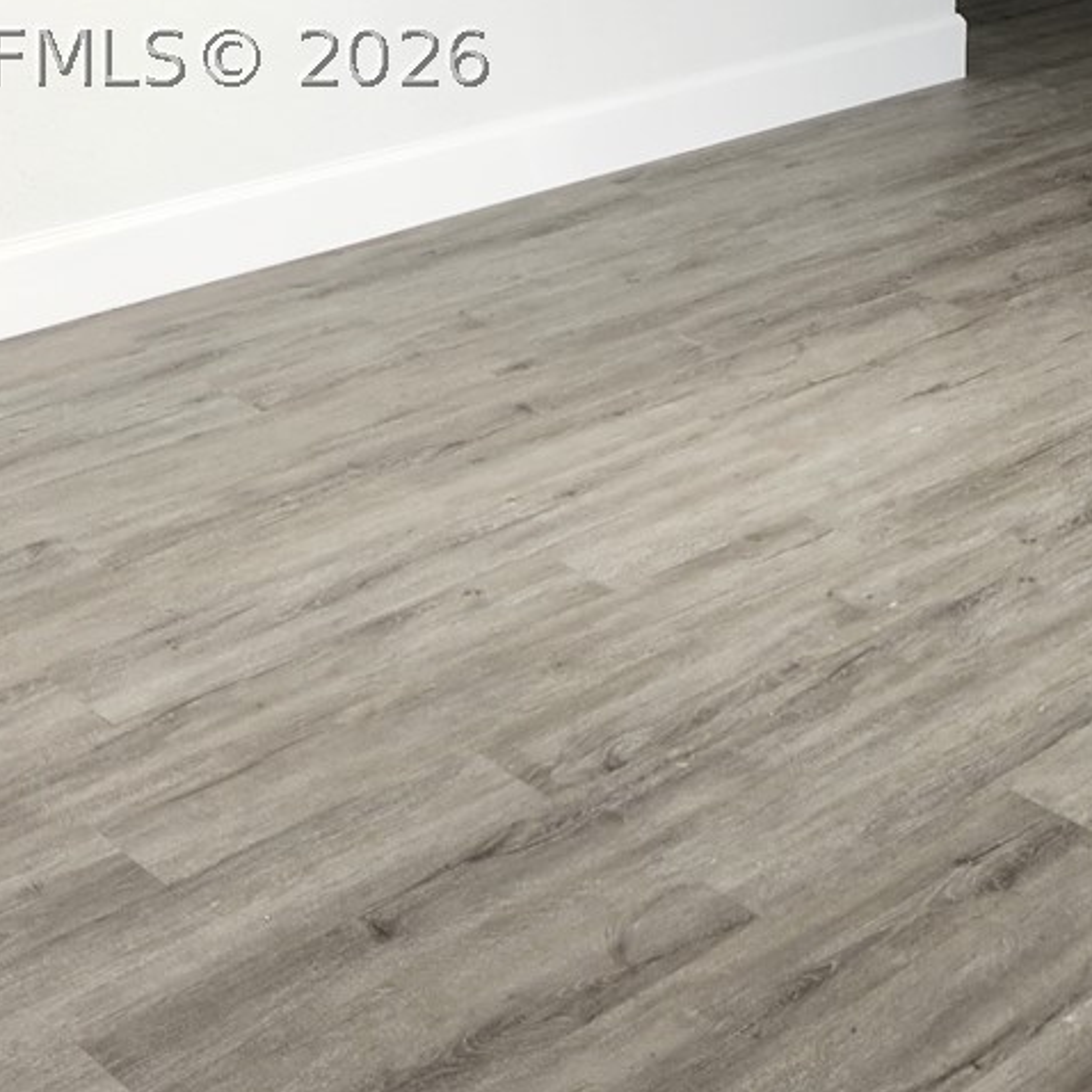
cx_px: 1188
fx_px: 2427
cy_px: 55
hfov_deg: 23.8
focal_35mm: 68
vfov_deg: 24.4
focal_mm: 5.4
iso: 80
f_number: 1.8
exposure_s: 1/180
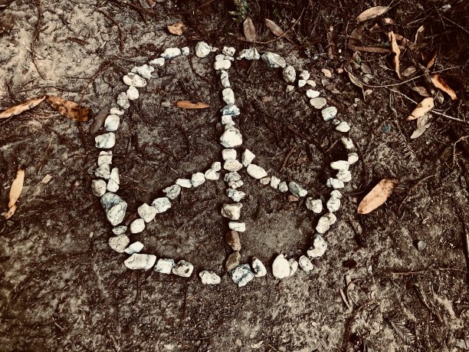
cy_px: 176
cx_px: 234
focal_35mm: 28
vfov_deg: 49.7
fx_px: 379
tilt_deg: -57.1
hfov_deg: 63.4
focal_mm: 3.99
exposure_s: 1/17
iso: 40
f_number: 1.8
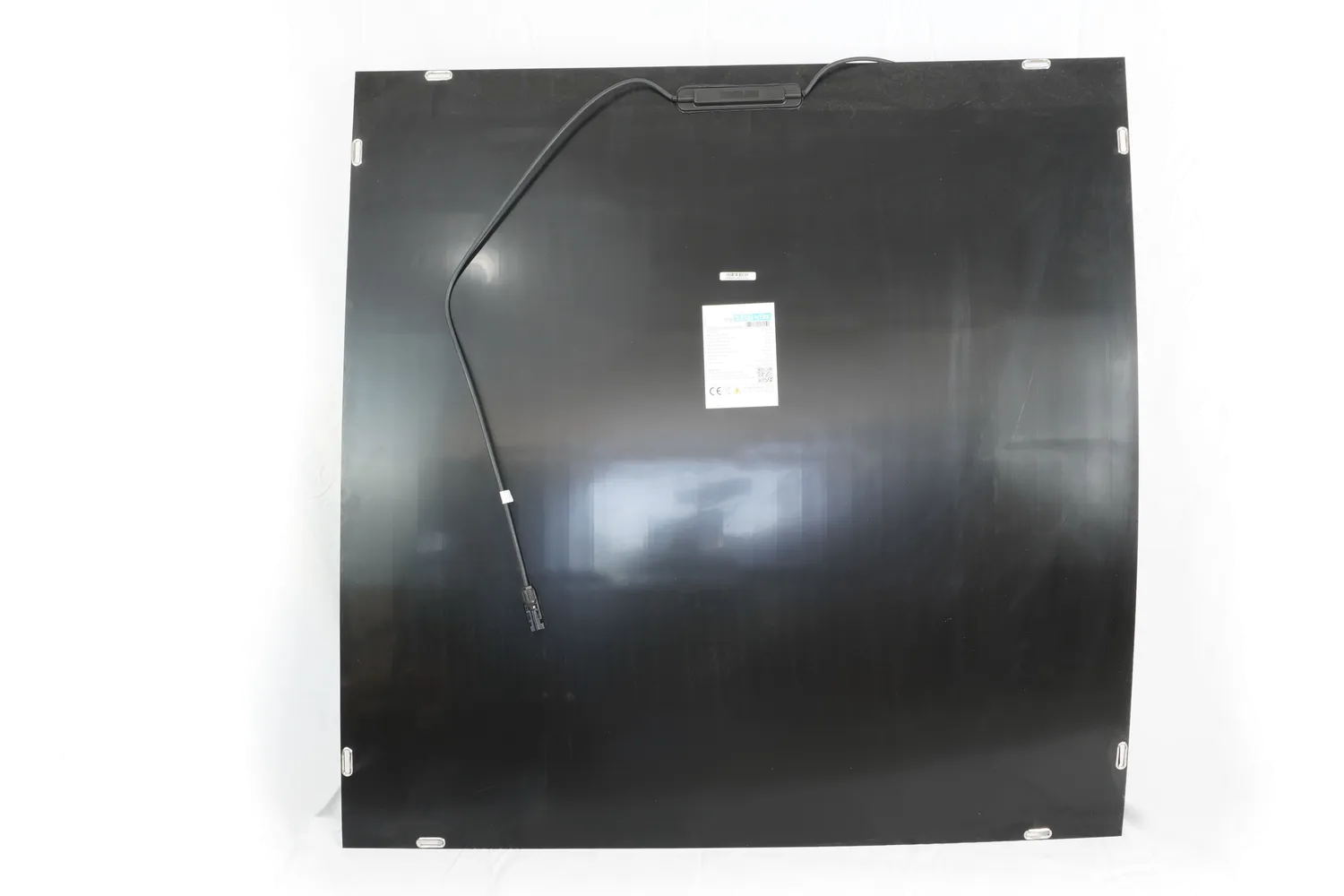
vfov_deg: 38.4
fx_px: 1288
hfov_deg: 55.1
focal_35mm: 34
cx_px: 672
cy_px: 448
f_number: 11
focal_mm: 23
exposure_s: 1/2.5
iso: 100
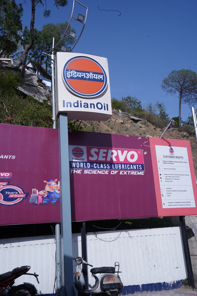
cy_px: 148
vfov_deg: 54.5
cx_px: 98
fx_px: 288
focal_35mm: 35
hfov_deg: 37.8
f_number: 22
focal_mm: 35
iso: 640
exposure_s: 1/320
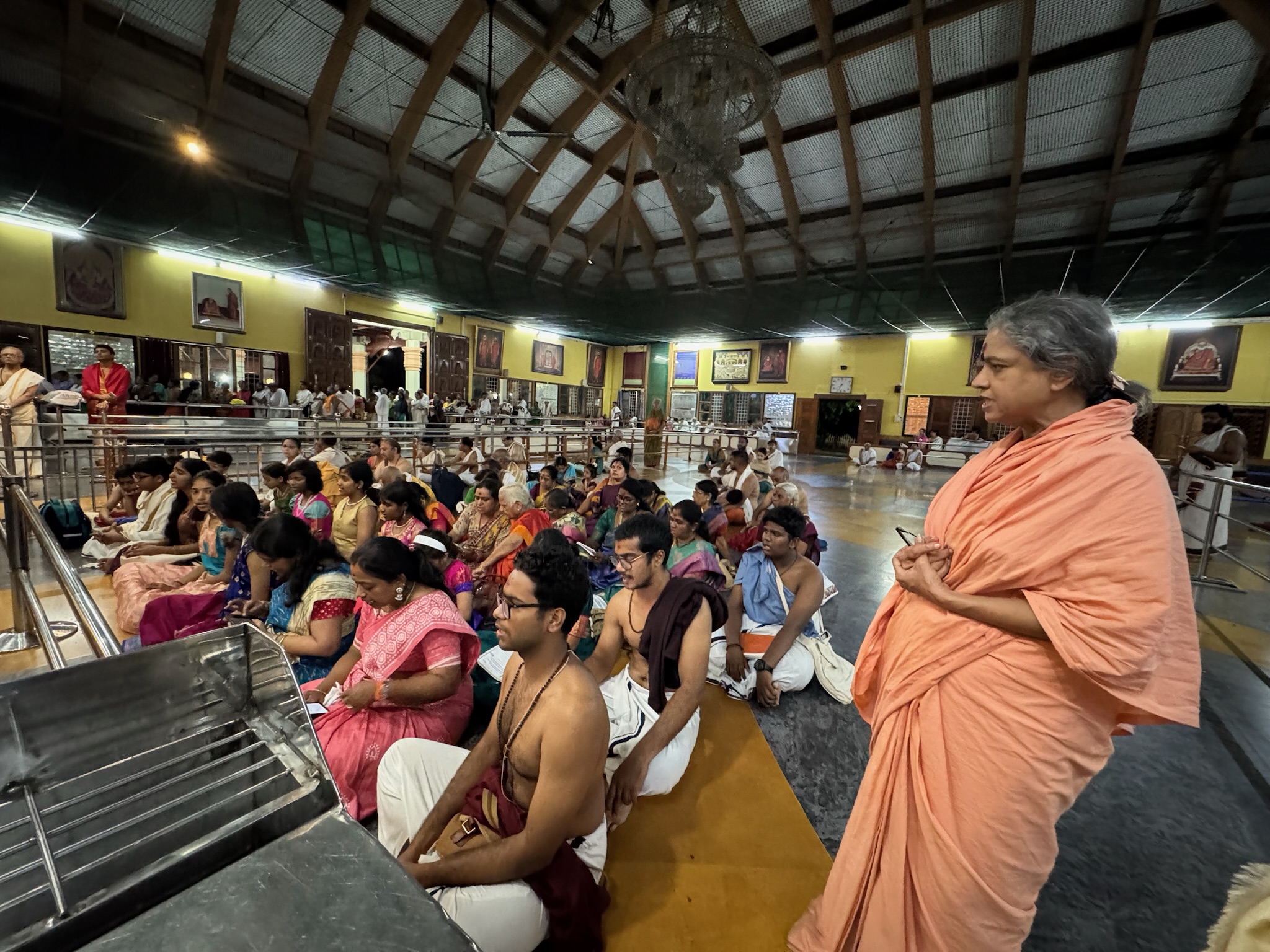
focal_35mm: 14
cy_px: 476
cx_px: 635
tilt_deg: -6.1
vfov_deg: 85.7
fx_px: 514
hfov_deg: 102.1
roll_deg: -3.1
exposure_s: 1/50
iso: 1250
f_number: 2.2
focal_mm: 2.22
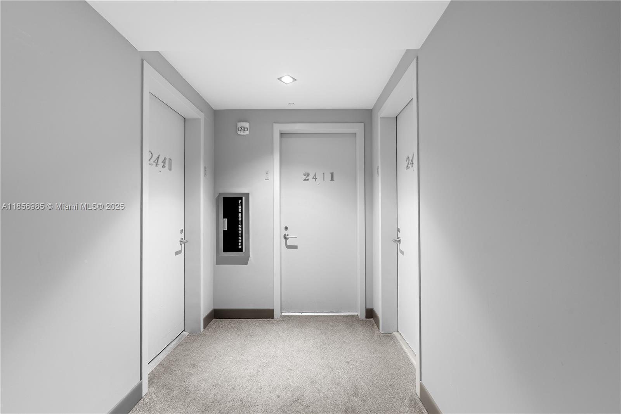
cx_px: 310
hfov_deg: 96.7
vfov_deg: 73.7
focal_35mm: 16
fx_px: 276
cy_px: 207
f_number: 9
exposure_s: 6
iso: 400
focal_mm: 16
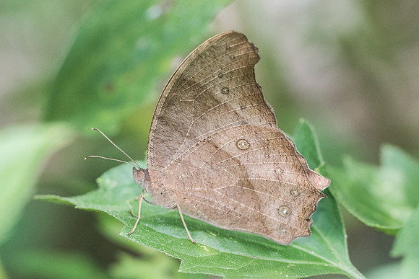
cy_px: 158
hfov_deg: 4.7
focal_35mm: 437
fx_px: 5090
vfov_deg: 3.1
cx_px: 227
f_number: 4
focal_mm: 150
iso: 800
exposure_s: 1/250
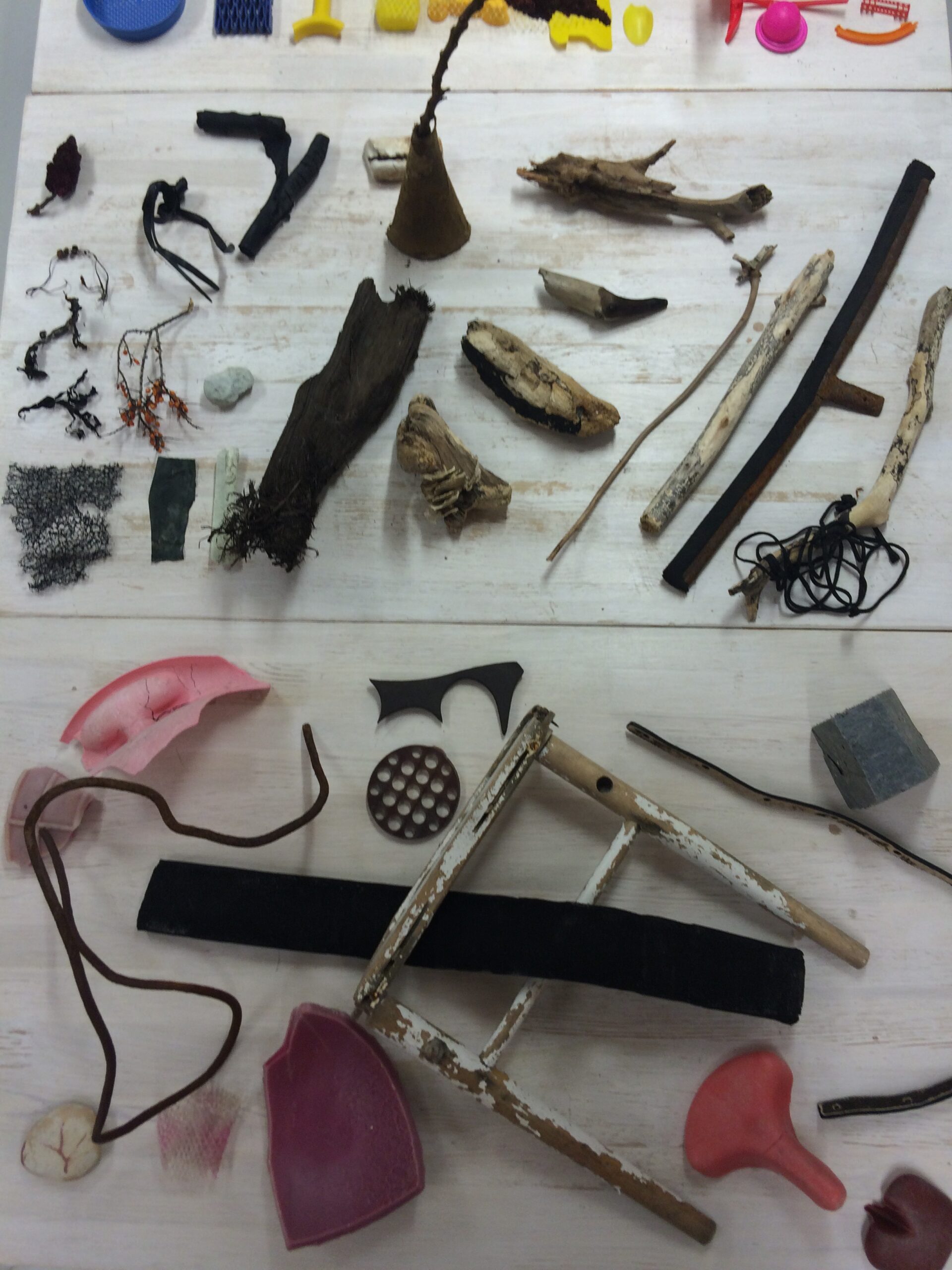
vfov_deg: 61.7
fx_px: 1063
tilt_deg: -78.6
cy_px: 635
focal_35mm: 29
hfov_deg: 48.2
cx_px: 476
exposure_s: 1/100
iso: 50
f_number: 2.2
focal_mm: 4.15
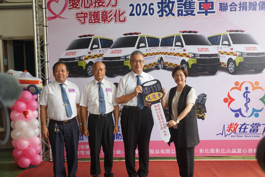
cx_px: 132
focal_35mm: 45
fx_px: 331
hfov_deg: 43.6
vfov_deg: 29.9
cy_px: 88
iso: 400
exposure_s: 1/160
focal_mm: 30
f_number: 4
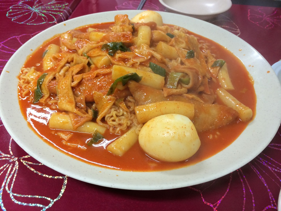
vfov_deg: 46.8
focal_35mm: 30
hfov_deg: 60.0
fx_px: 244
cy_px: 106
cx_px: 140
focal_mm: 4.12
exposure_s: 1/30
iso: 100
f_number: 2.2
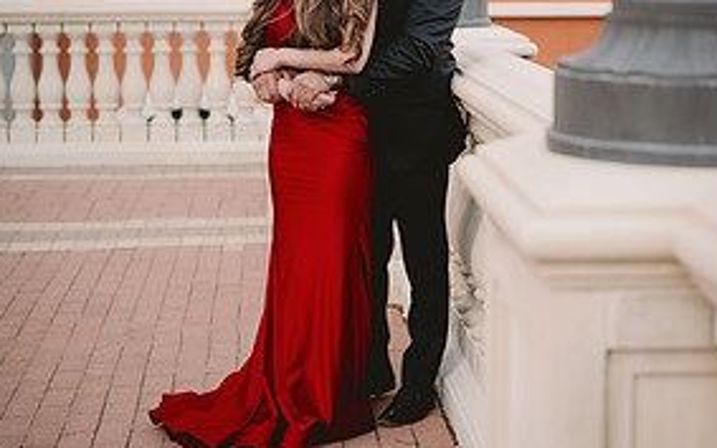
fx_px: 1583
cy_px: 139
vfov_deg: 16.1
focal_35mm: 81
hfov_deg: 25.5
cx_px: 361
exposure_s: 1/2000
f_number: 2
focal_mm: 50
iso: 640
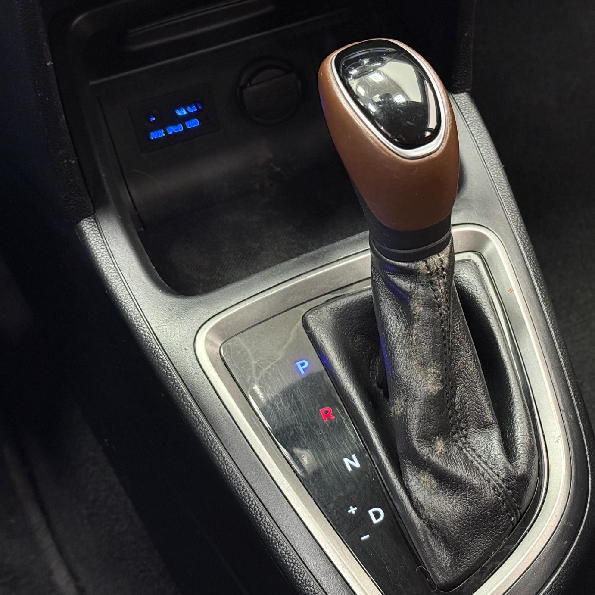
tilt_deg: -48.1
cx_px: 398
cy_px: 309
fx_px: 1147
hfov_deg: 28.9
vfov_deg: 29.1
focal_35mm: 59
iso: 640
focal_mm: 6.76
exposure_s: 1/30
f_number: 1.78
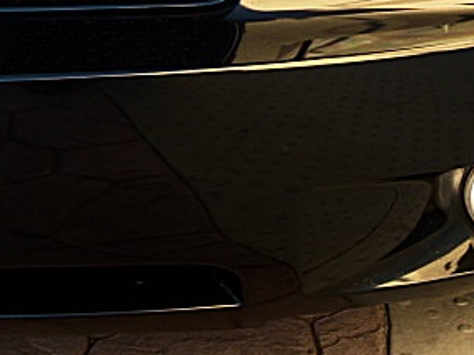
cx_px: 247
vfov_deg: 17.6
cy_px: -32
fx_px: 1109
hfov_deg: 24.1
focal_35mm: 81
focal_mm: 6.3
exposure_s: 1/60
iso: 100
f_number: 2.8
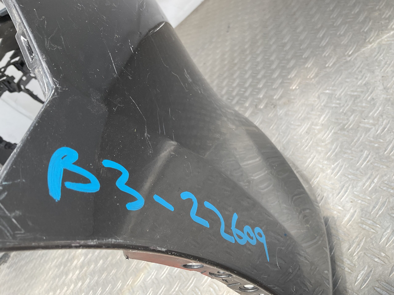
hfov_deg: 61.7
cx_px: 197
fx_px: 330
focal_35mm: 29
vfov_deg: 48.2
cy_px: 148
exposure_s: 1/280
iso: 16
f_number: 1.8
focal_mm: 3
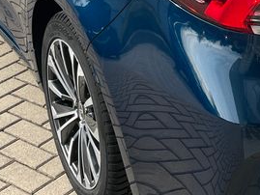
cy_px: -37
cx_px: 263
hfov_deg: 19.2
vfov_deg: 14.5
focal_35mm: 99
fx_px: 744
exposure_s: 1/1129
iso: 50
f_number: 1.6
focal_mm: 5.1
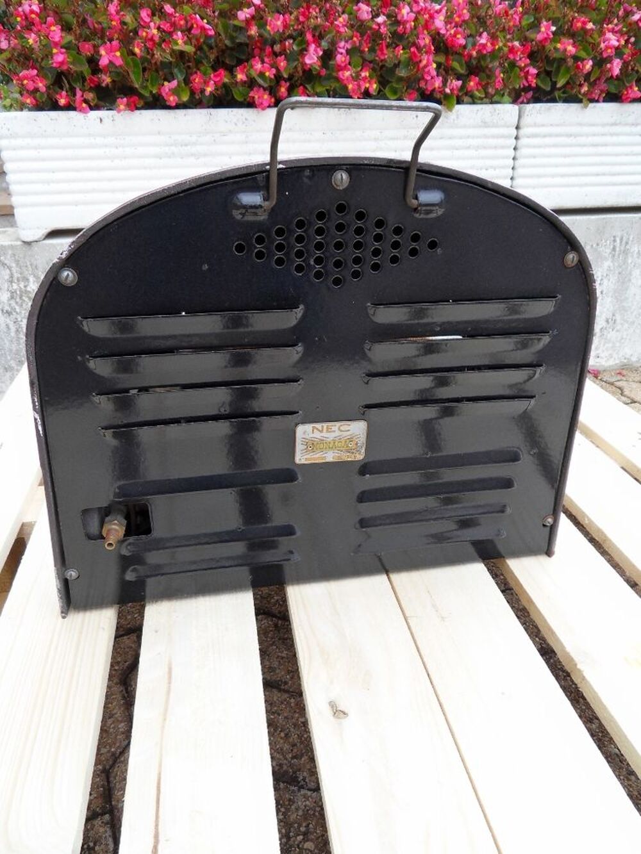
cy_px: 427
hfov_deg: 56.8
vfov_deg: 71.6
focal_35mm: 24
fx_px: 592
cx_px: 320
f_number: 3.3
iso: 80
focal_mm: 4.2
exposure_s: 1/180
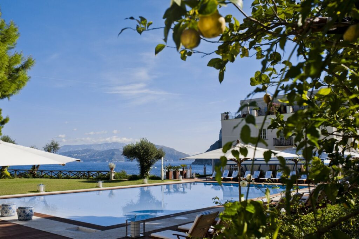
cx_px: 180
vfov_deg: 37.8
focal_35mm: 35
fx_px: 349
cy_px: 120
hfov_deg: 54.5
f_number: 6.3
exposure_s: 1/1600
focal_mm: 35
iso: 200
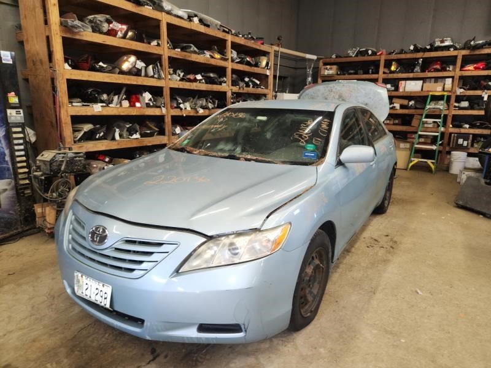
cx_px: 246
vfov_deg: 58.9
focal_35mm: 23
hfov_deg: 73.9
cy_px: 184
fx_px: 326
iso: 100
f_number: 1.8
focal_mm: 5.4
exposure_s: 1/24
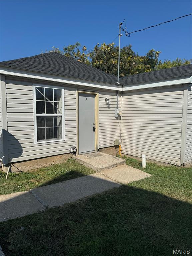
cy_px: 128
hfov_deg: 56.8
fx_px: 177
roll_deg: -0.2
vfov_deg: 71.6
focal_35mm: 24
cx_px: 96
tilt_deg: -4.5
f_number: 1.78
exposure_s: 1/10417
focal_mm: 6.76
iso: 80
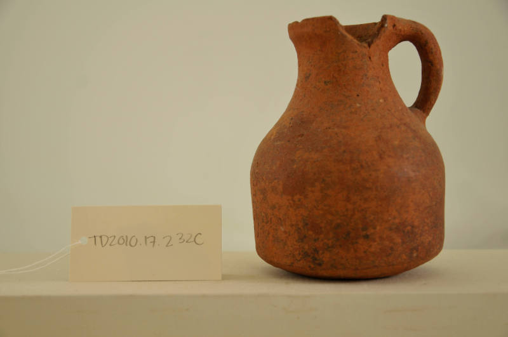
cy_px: 168
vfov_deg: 23.7
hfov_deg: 35.1
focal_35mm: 57
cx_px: 254
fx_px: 803
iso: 200
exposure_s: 1/50
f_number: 4.8
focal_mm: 38
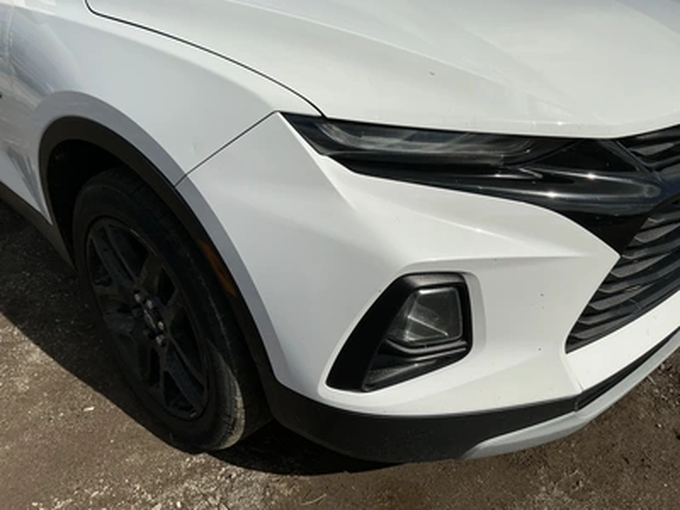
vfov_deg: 49.7
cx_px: 340
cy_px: 255
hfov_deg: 63.4
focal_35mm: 28
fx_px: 550
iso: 25
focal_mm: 3
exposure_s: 1/5814
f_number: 1.8
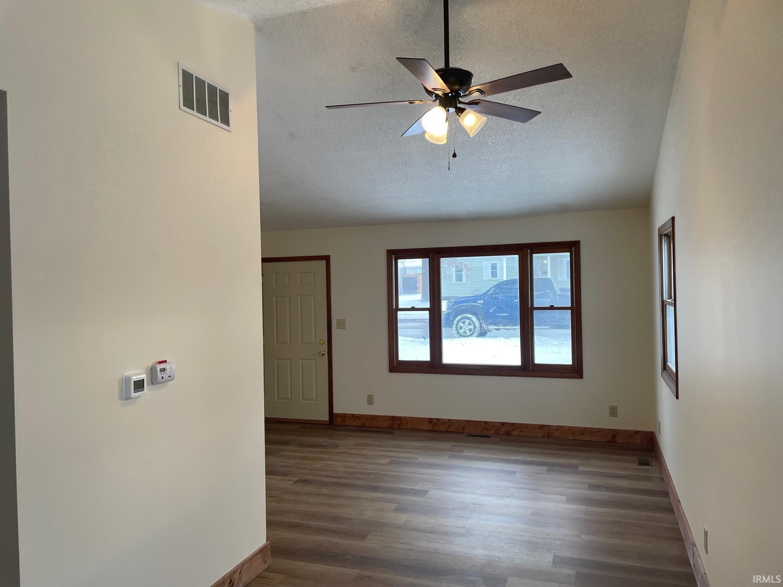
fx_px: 588
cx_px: 392
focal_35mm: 26
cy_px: 294
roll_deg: +2.1
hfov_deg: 67.3
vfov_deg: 53.1
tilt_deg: -0.5
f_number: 1.6
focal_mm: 4.2
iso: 80
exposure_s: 1/120
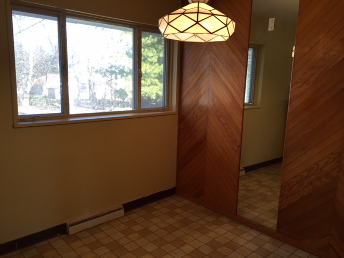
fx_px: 288
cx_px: 172
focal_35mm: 29
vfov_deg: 48.2
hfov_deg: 61.7
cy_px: 129
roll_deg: -1.3
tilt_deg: -10.3
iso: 50
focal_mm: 4.15
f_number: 2.2
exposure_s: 1/120
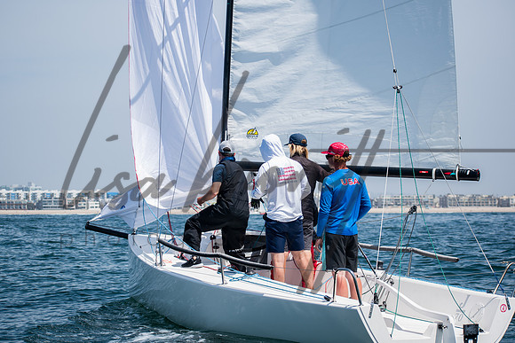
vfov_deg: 12.3
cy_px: 171
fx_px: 1595
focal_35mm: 111
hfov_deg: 18.3
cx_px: 249
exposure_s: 1/640
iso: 100
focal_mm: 70
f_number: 4.5
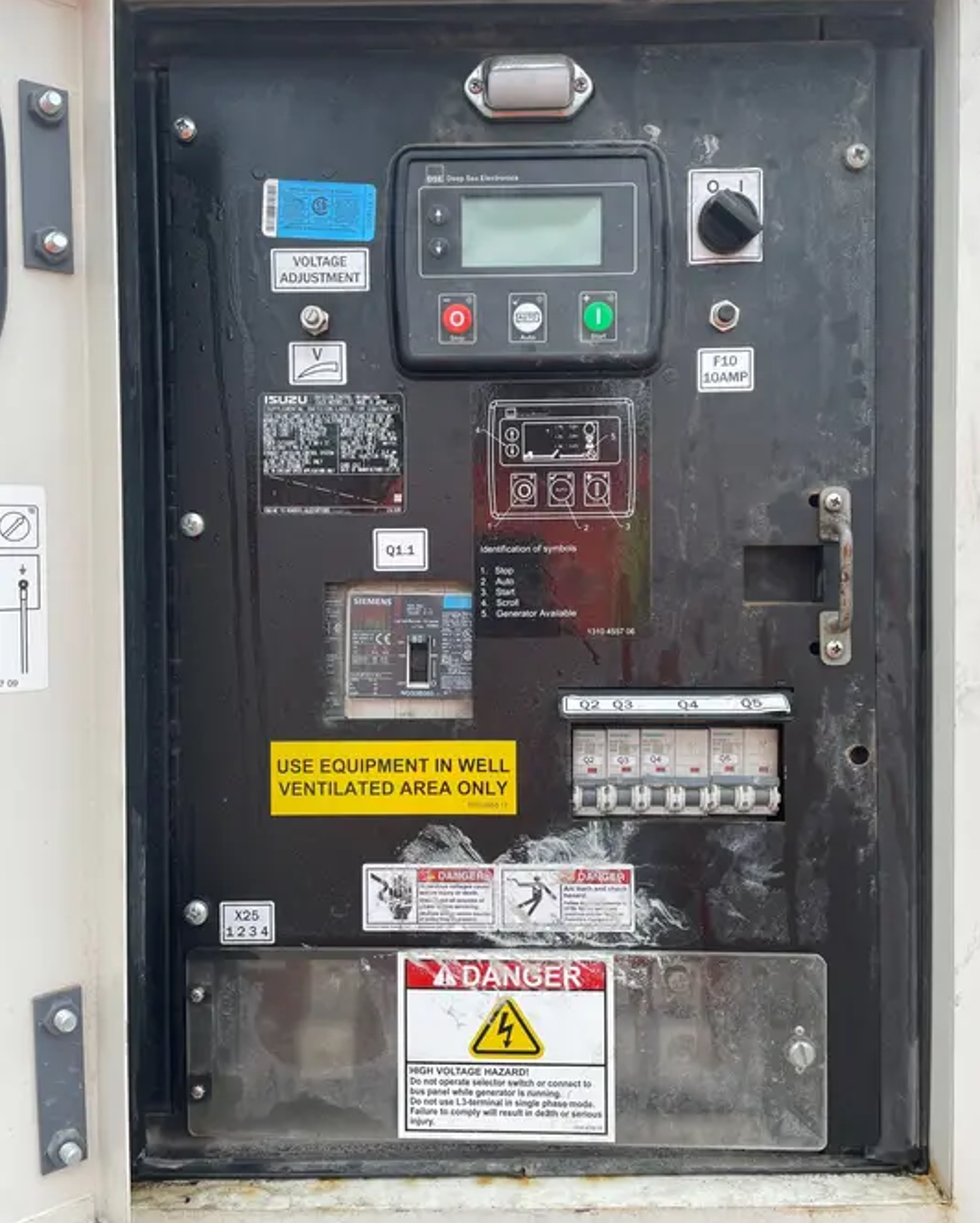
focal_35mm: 28
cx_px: 505
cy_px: 581
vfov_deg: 62.1
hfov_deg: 51.6
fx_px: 1014
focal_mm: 4.2
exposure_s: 1/121
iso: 40
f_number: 1.6
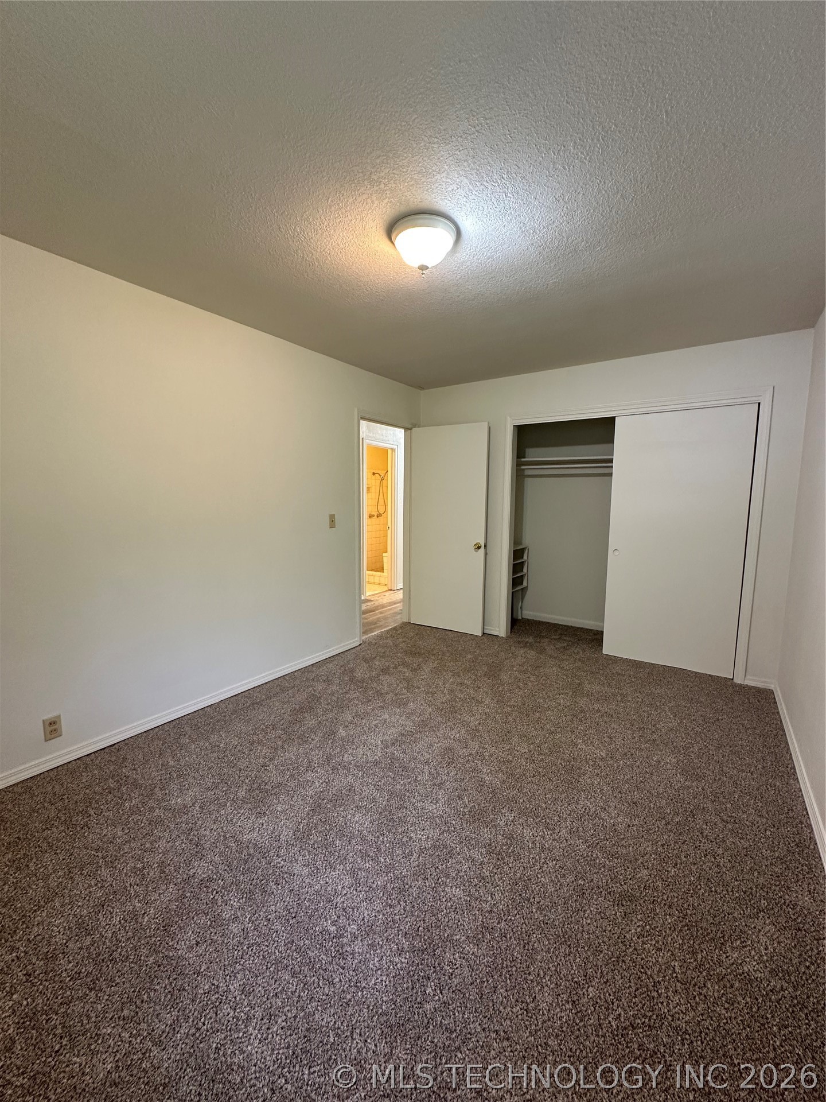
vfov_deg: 102.1
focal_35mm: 14
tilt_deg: -6.2
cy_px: 551
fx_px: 445
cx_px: 413
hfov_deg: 85.7
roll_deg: -1.3
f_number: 2.2
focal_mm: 2.22
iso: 200
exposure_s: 1/60
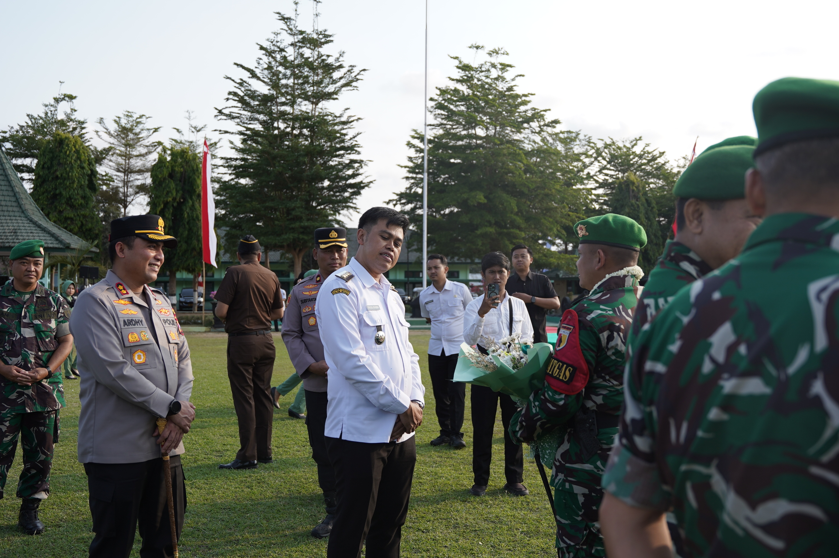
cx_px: 420
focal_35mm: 36
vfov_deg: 36.8
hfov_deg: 53.2
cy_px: 279
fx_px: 838
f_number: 2.8
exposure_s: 1/1000
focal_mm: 24
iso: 125
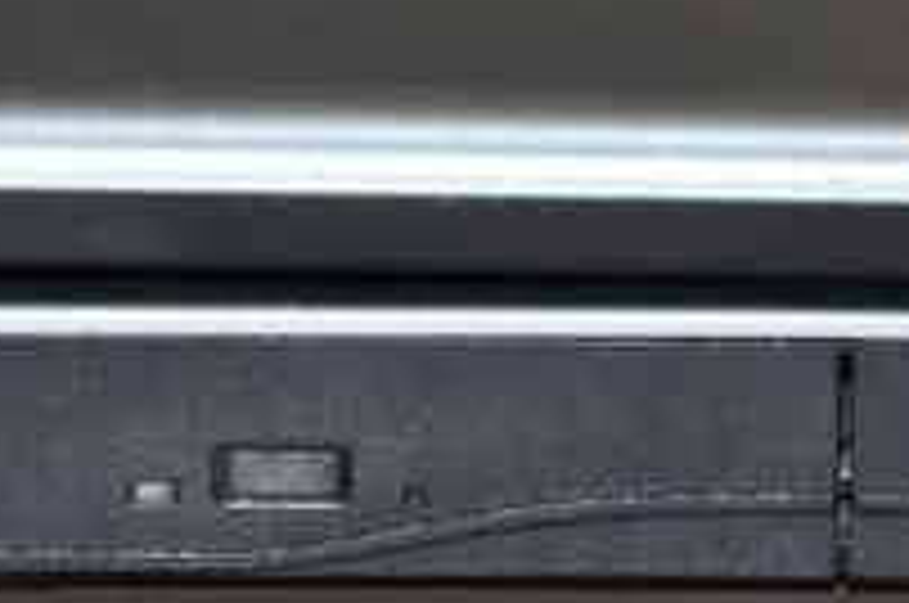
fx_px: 15945
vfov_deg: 2.2
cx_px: 342
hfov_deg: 3.3
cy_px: -270
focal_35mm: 632
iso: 800
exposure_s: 1/60
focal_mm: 85
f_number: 5.3
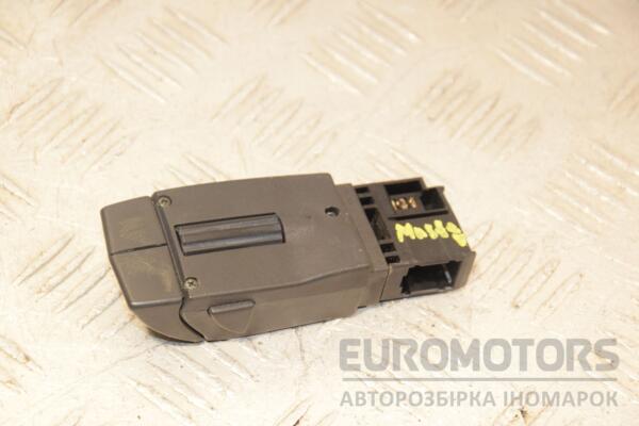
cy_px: 213
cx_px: 320
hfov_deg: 16.1
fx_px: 2263
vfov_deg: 10.8
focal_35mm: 128
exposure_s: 1/200
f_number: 7.1
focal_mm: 85
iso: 1600
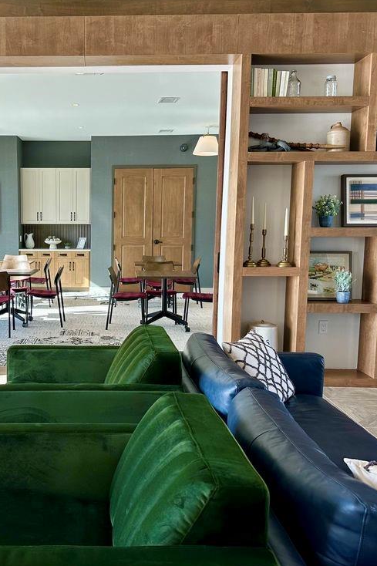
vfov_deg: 55.8
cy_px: 285
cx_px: 83
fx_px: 534
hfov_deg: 37.7
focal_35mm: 34
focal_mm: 6.86
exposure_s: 1/300
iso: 80
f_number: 1.78
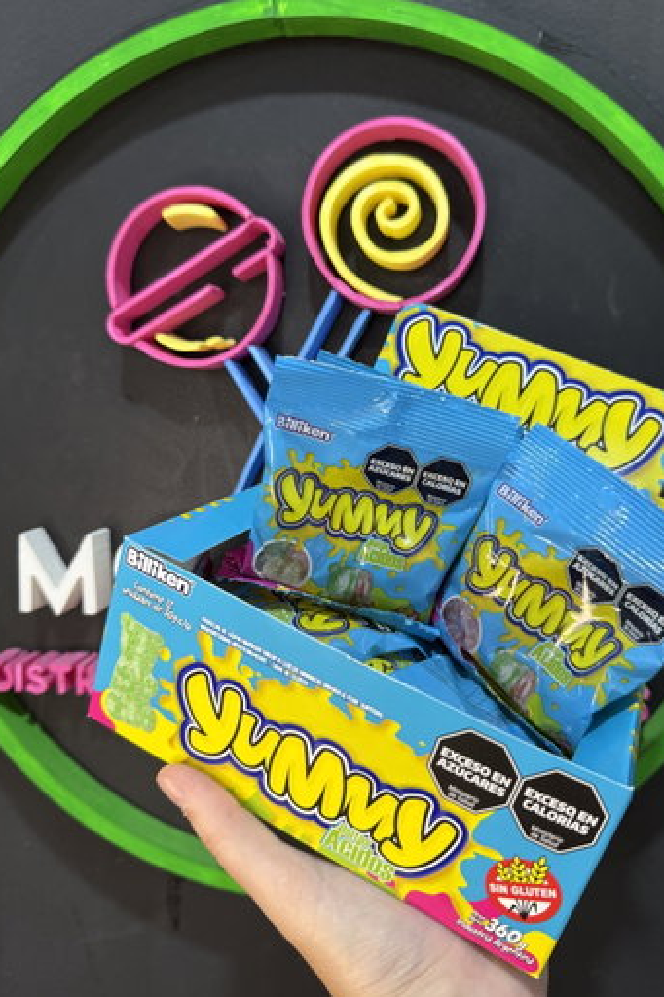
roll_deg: -0.3
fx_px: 720
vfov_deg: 69.4
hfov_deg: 49.5
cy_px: 484
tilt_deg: -6.0
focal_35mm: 26
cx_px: 364
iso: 125
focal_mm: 6.76
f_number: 1.78
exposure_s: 1/51
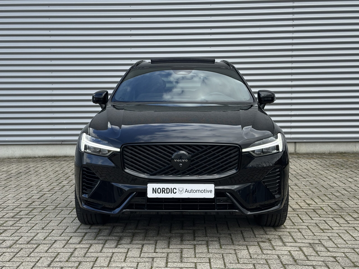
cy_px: 134
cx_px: 180
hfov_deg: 39.7
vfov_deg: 30.3
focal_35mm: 48
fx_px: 498
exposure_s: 1/1517
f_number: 1.78
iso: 64
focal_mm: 6.86
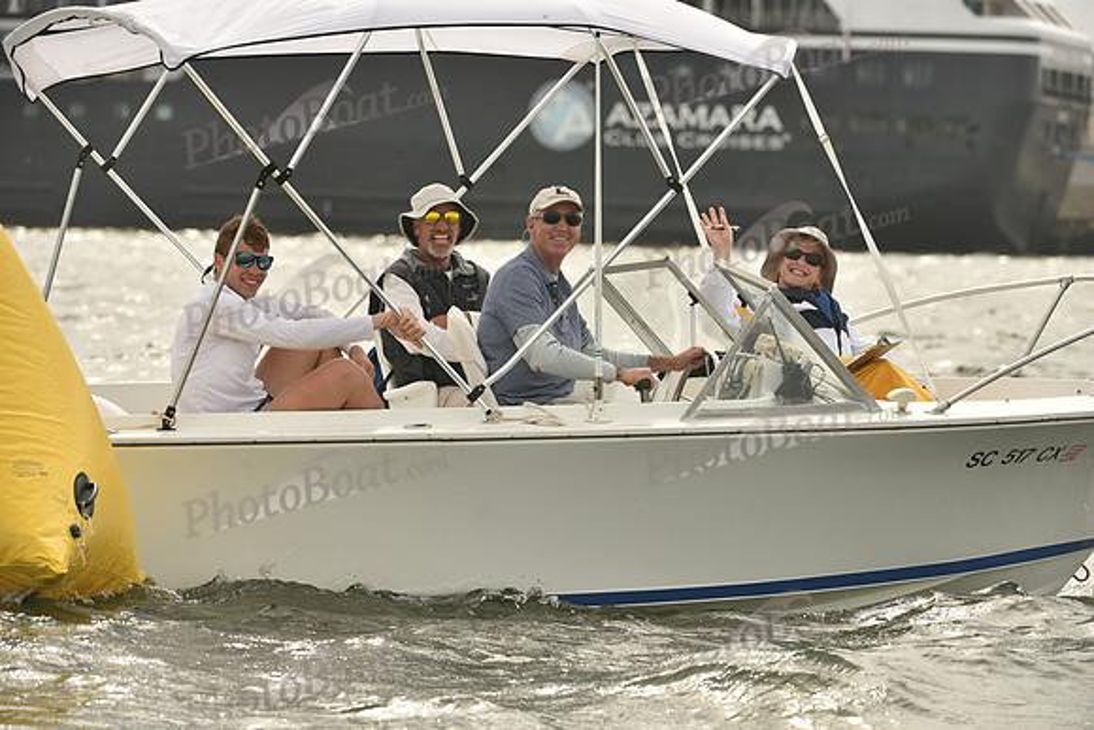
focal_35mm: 200
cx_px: 547
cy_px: 365
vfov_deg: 6.9
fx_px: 6079
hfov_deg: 10.3
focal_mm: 200
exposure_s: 1/1250
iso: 320
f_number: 5.6
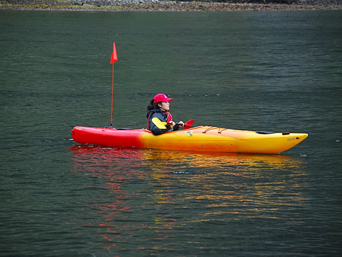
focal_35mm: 220
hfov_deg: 9.0
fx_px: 2169
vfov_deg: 6.8
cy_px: 129
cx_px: 164
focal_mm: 135
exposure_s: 1/320
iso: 400
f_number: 5.6
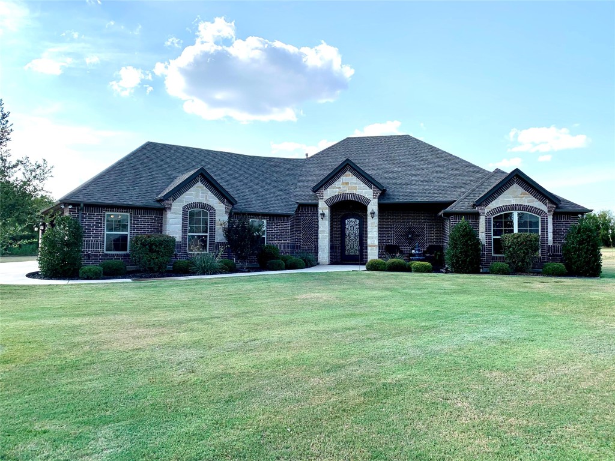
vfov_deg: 53.1
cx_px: 308
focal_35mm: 26
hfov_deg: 67.3
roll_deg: -1.5
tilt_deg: +1.5
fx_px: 462
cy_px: 230
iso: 25
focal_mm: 4.25
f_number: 1.8
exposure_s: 1/2208
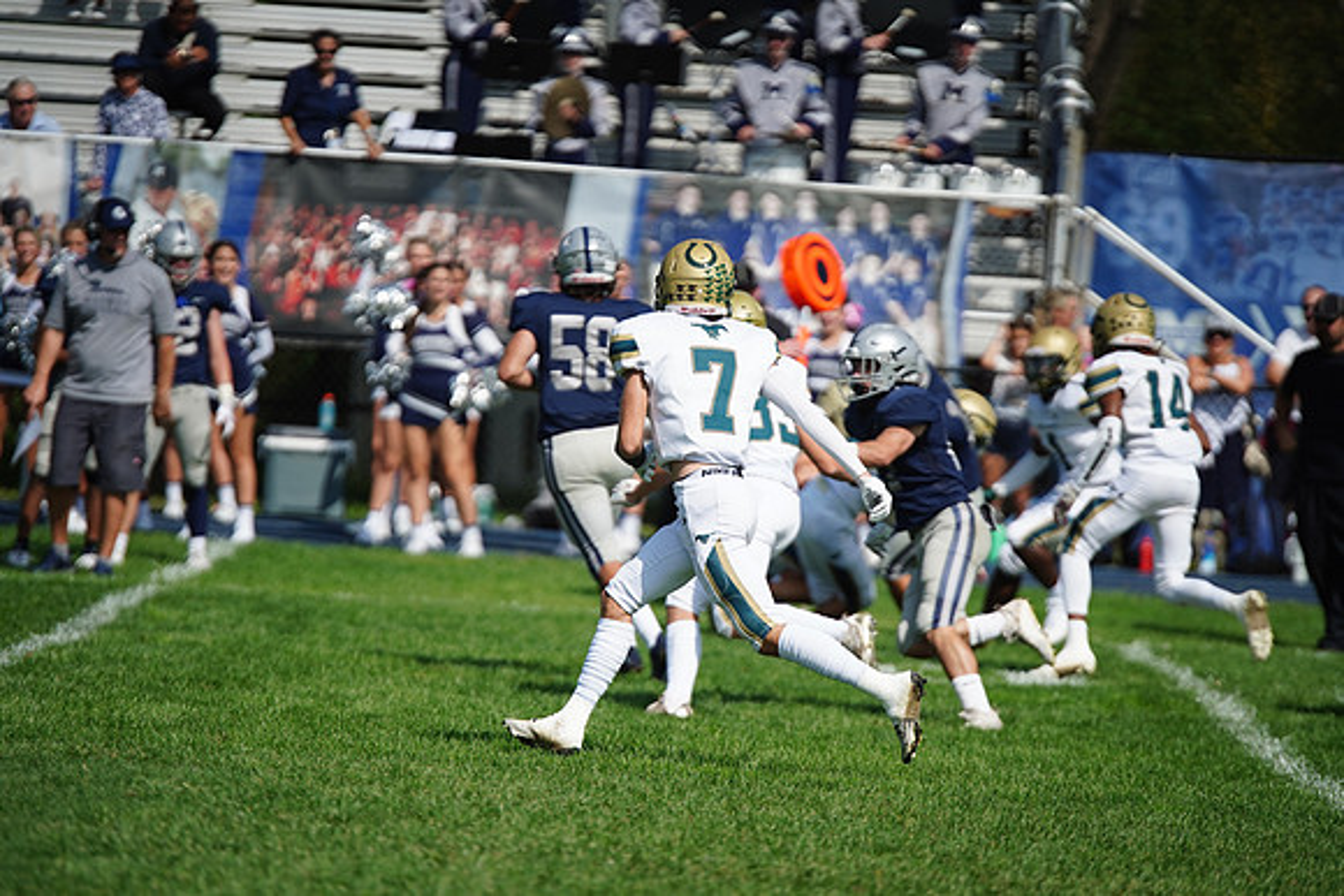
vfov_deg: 4.6
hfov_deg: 6.9
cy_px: 448
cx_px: 672
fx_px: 11202
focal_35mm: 300
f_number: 2.8
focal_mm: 300
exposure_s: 1/8000
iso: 400
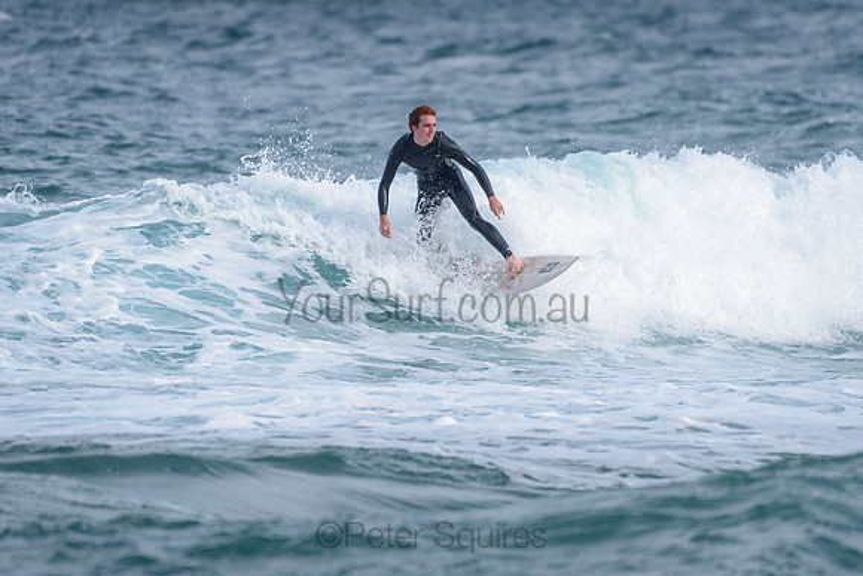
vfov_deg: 2.2
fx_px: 14692
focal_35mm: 613
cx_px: 474
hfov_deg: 3.4
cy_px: 253
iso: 280
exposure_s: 1/2000
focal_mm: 500
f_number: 5.6
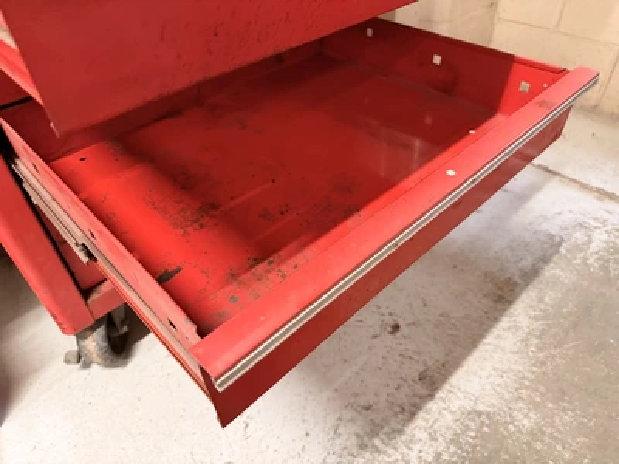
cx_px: 310
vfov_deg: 56.8
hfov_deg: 71.6
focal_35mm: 24
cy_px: 232
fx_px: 429
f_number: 1.78
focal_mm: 6.76
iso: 640
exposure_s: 1/40
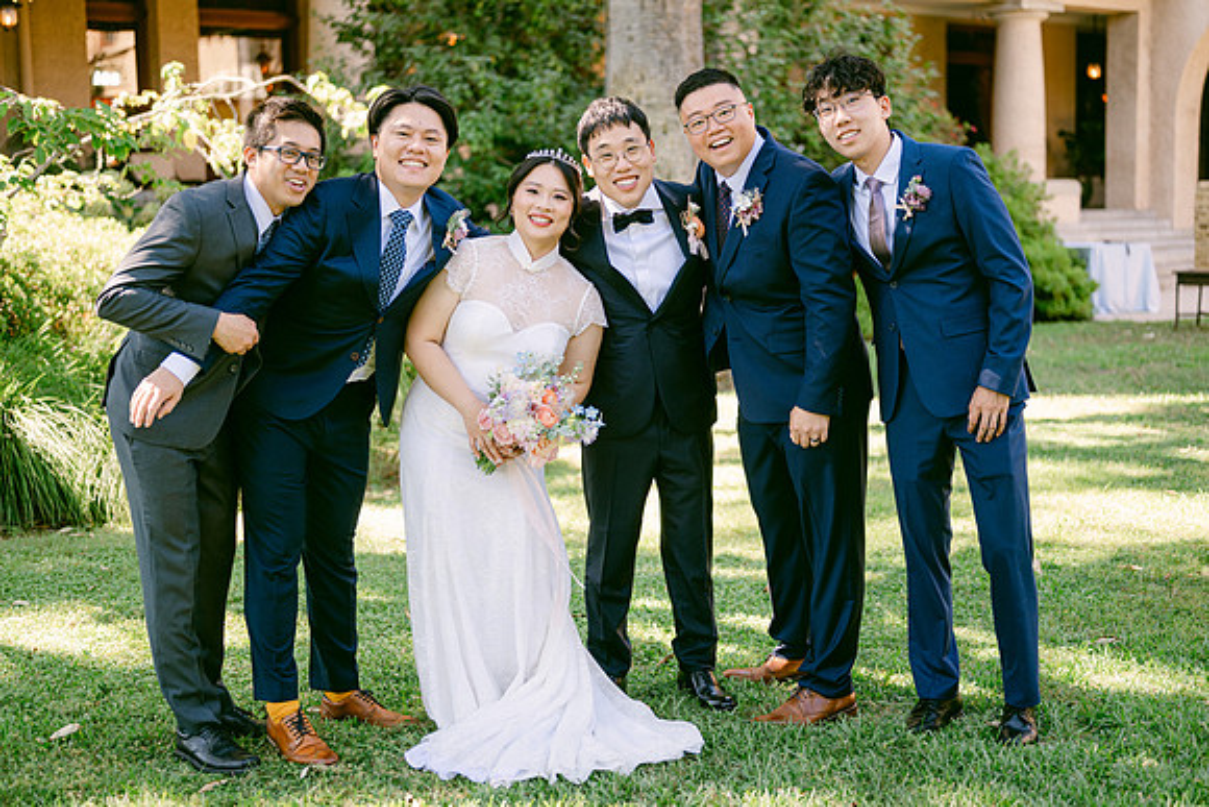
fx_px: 1714
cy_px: 404
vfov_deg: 26.5
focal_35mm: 51
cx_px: 611
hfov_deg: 38.9
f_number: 1.8
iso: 80
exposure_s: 1/320
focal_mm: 50
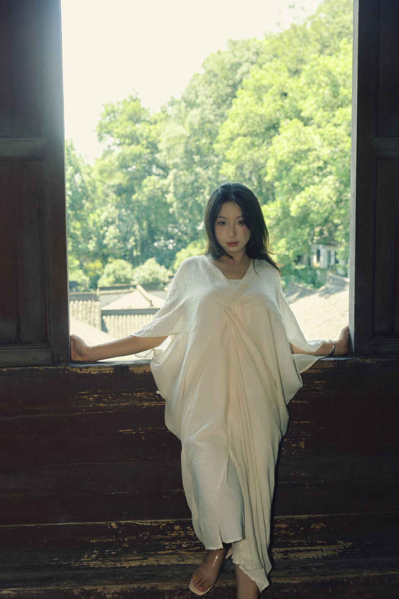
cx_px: 200
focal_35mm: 50
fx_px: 831
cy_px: 300
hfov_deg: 27.0
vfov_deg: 39.6
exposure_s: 1/100
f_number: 4.5
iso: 100
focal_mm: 50
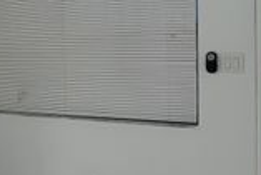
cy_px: 69
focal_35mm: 86
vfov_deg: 15.9
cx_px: -135
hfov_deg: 20.2
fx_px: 624
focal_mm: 4.25
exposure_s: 1/27
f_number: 1.8
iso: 25
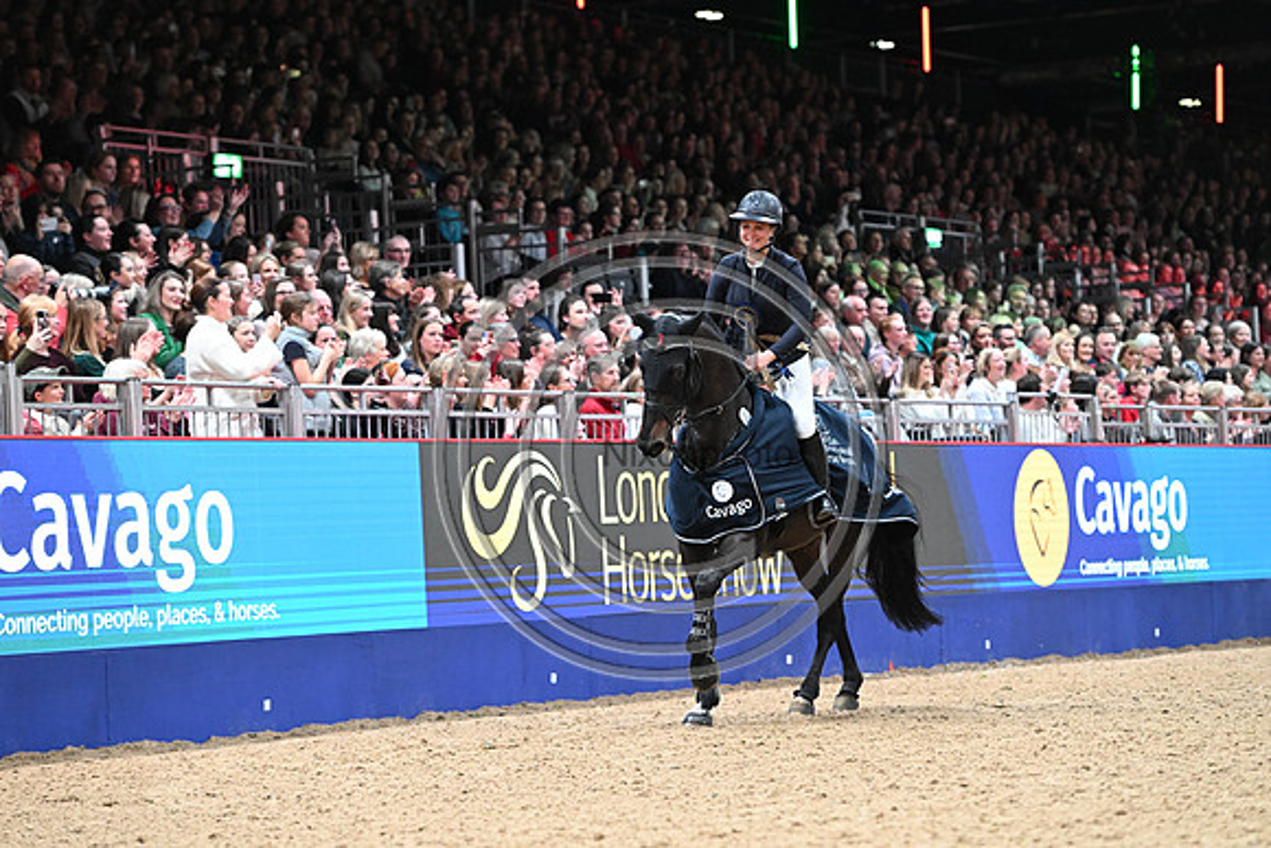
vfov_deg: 10.2
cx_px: 636
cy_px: 424
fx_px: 4767
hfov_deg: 15.2
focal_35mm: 135
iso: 6400
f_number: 4
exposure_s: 1/800
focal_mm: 135
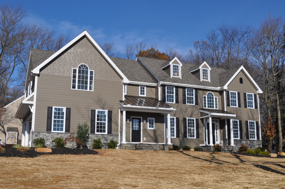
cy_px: 94
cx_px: 142
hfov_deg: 49.6
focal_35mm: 39
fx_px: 308
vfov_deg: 34.1
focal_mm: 26
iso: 200
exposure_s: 1/400
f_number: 10
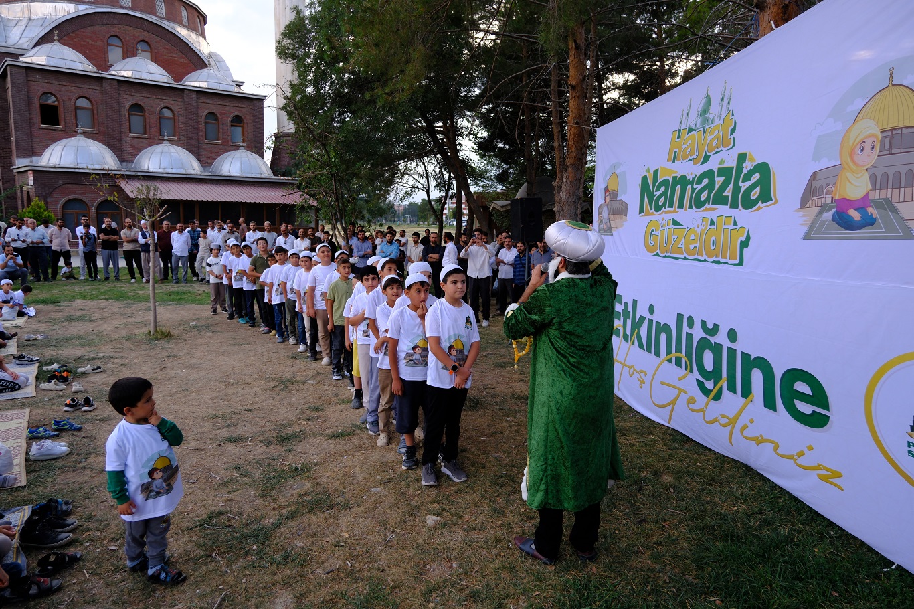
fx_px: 609
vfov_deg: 53.1
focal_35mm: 24
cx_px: 457
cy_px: 304
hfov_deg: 73.8
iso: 320
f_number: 4
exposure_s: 1/250
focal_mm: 16
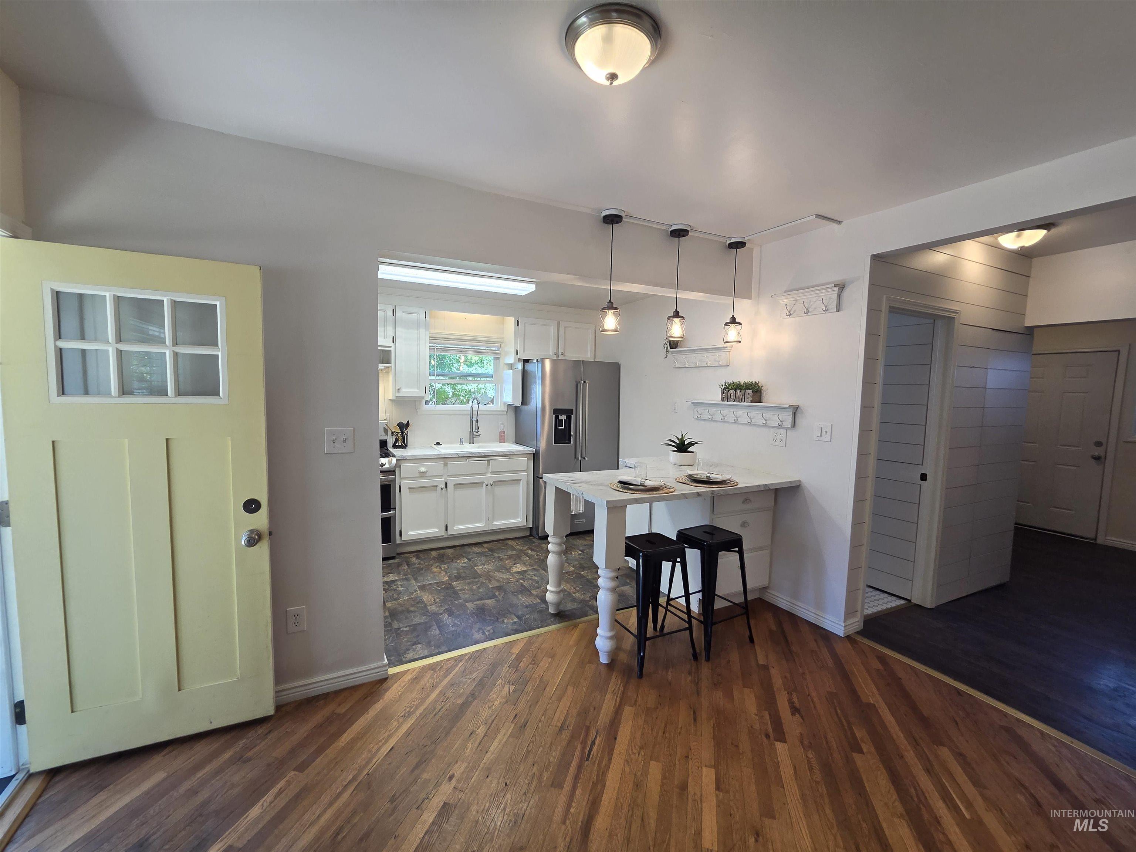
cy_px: 426
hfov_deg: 106.2
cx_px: 568
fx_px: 427
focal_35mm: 13
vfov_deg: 89.9
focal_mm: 2.2
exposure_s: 1/120
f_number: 2.2
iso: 125
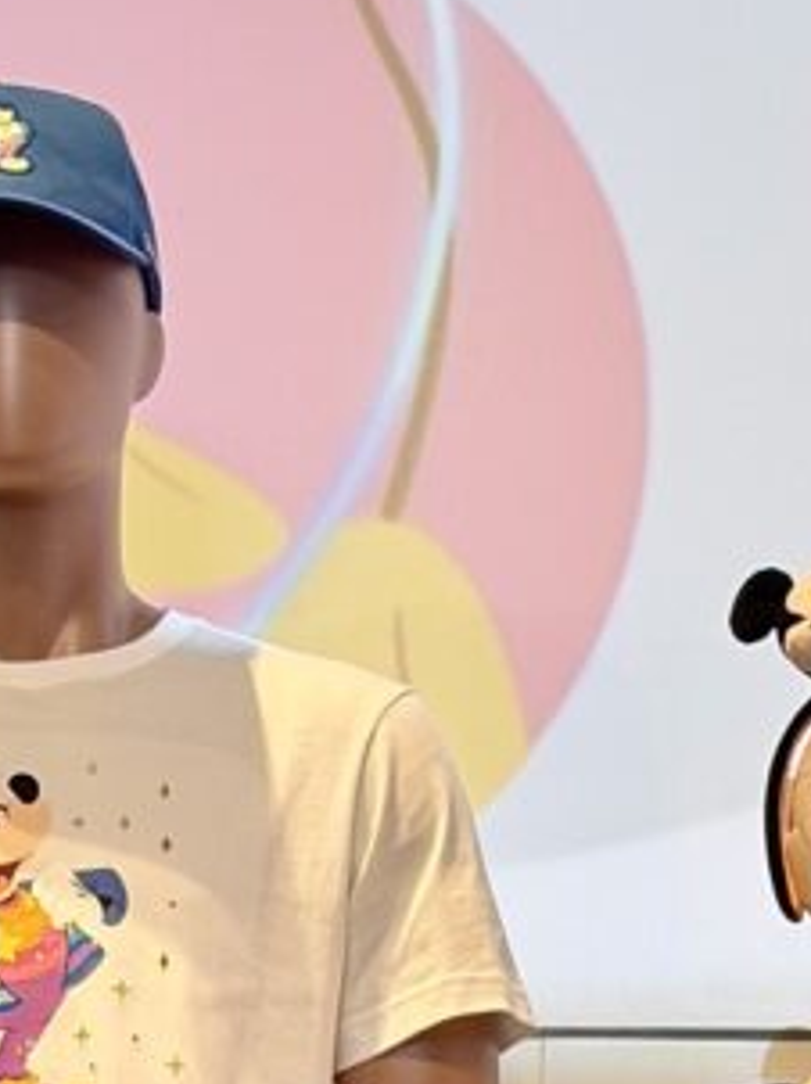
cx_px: 470
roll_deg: -2.0
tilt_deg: +16.5
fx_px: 5099
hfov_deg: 9.1
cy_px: 1493
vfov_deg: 11.7
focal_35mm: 163
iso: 50
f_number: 1.78
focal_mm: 6.76
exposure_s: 1/60
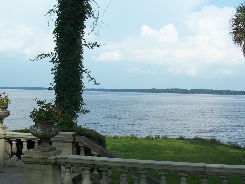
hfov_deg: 36.0
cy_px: 95
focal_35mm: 53
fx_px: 375
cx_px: 148
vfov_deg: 27.5
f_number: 4
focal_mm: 7.8
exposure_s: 1/400
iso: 64
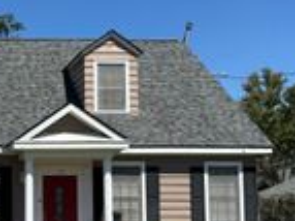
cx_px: -10
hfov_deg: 22.3
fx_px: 715
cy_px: 144
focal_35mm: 84
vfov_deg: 17.5
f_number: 1.78
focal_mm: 6.76
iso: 80
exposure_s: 1/5348
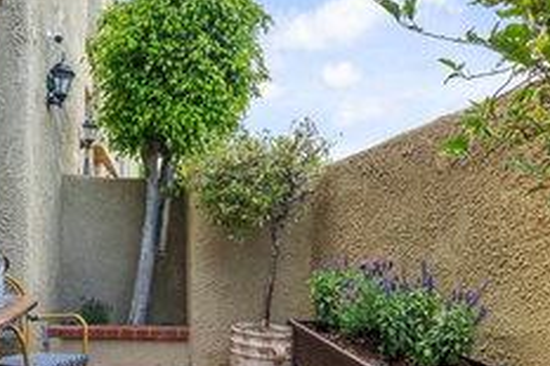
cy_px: 241
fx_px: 504
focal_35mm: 33
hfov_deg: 55.3
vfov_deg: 39.5
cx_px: 158
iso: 640
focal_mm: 16
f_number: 8
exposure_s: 1/50
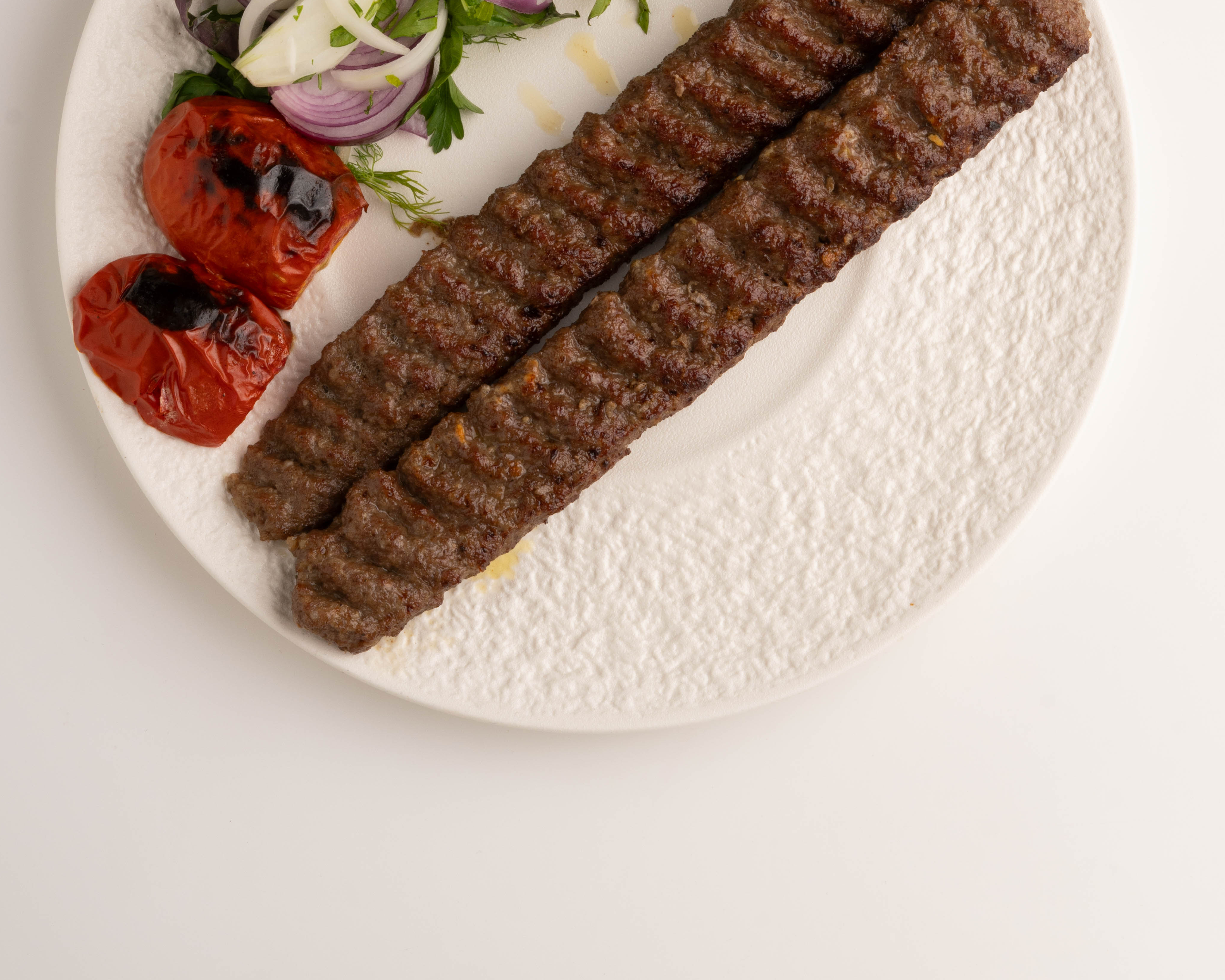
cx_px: 611
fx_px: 3843
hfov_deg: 18.1
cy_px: 111
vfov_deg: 14.4
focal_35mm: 106
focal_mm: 50
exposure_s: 1/100
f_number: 14
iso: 100
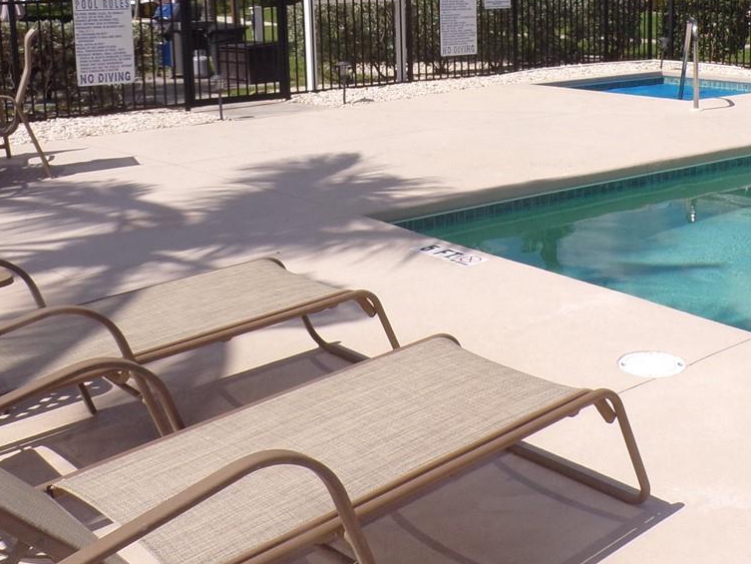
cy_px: 94
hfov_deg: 37.3
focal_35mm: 51
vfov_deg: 27.8
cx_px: 450
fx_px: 1107
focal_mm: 4.3
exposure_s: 1/550
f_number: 5.8
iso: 80
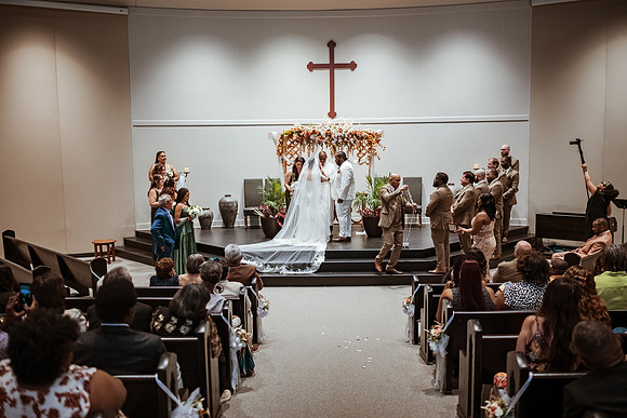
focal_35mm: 35
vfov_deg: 37.9
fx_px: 610
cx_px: 314
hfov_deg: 54.4
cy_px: 209
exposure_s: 1/500
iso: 1000
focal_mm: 35
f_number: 1.8
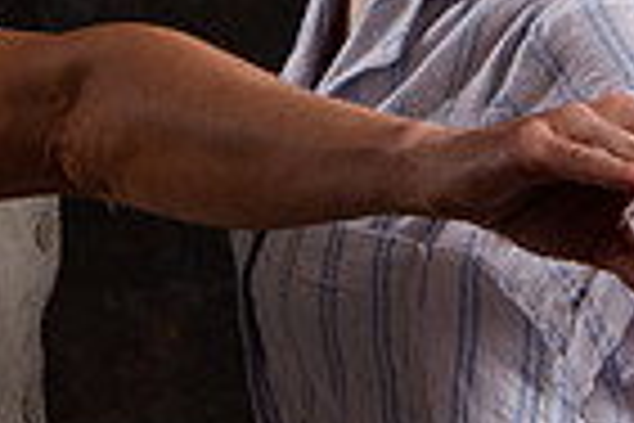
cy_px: -198
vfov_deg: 5.0
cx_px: 193
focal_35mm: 271
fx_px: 4772
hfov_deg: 7.6
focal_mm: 55
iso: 1000
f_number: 8
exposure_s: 1/160
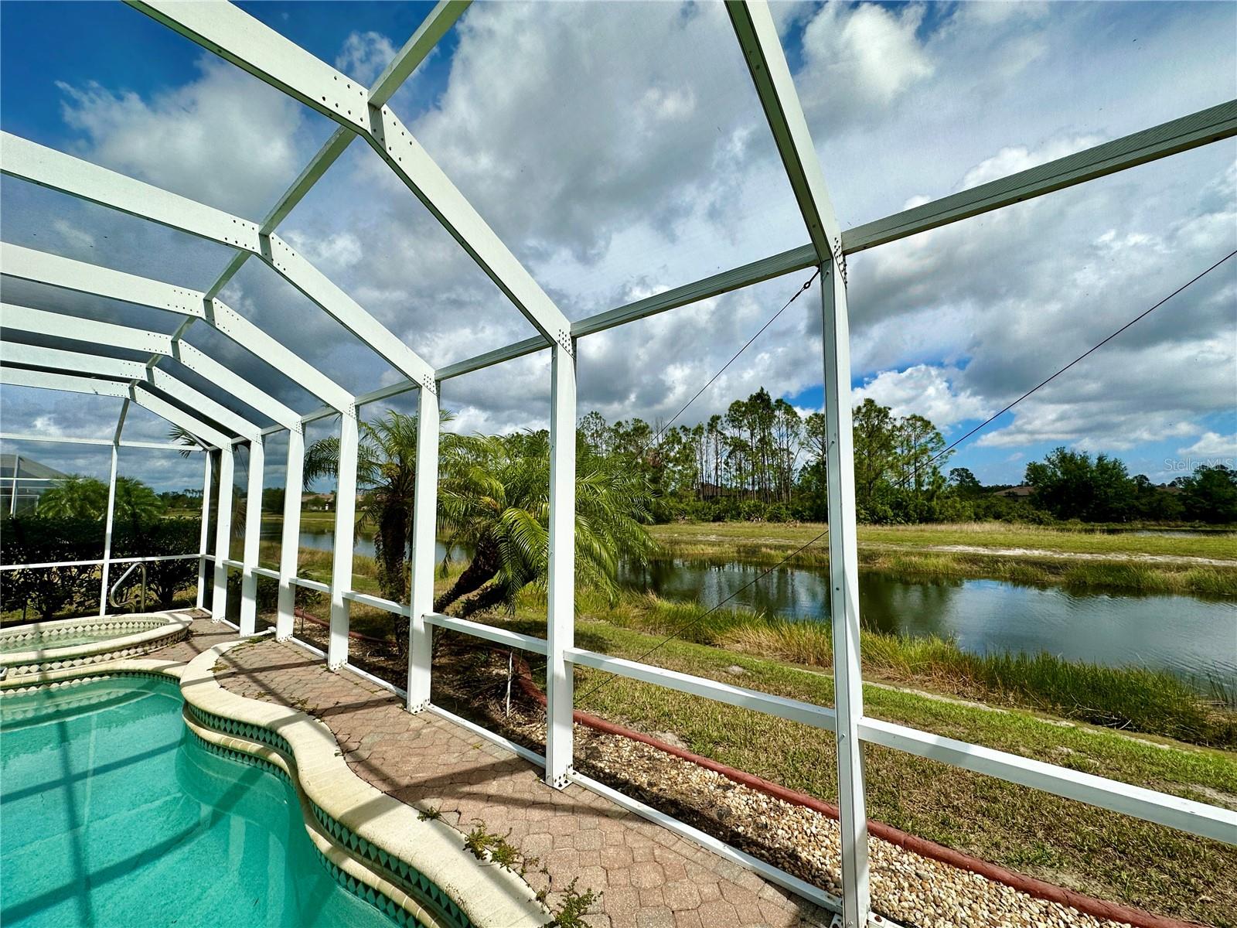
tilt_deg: +4.1
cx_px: 618
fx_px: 500
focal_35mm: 14
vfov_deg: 85.7
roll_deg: +0.6
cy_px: 464
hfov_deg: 102.1
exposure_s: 1/2304
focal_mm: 2.22
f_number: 2.2
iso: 40
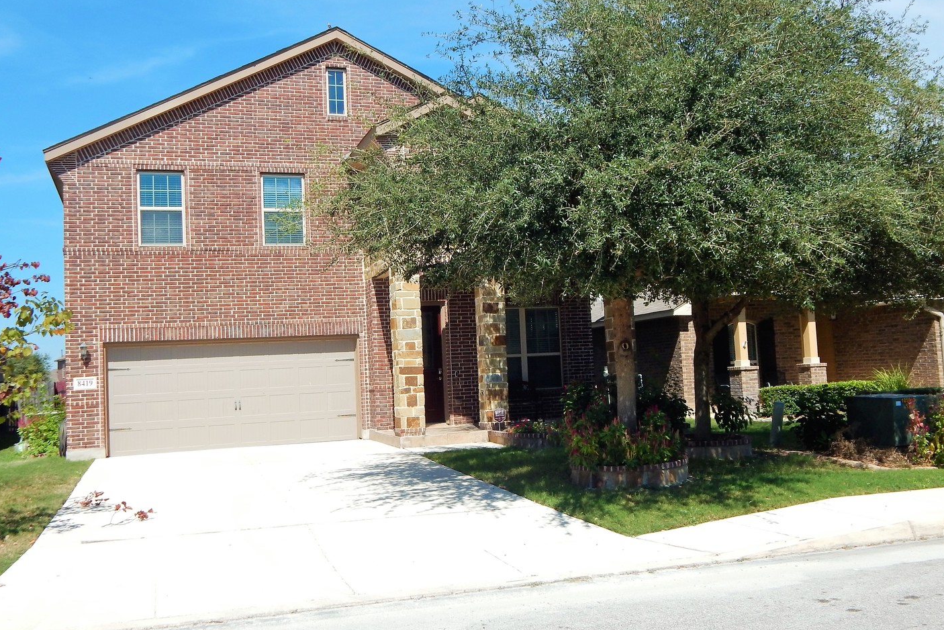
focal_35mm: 33
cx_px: 480
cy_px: 295
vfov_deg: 40.0
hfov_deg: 57.2
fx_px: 865
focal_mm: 5.6
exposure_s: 1/400
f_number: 6.5
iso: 125
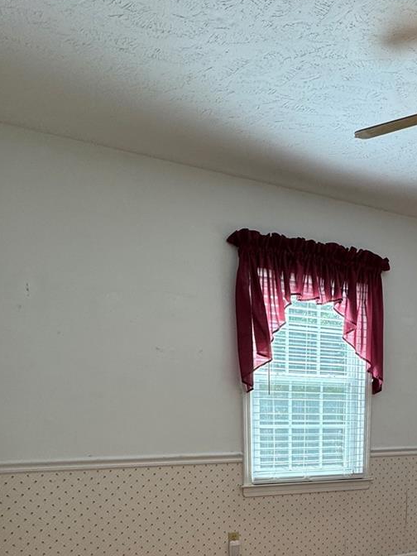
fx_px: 514
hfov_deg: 42.4
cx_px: 328
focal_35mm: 32
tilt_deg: -11.4
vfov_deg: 50.2
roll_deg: -0.5
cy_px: 504
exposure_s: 1/120
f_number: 2.2
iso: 160
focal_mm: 2.22
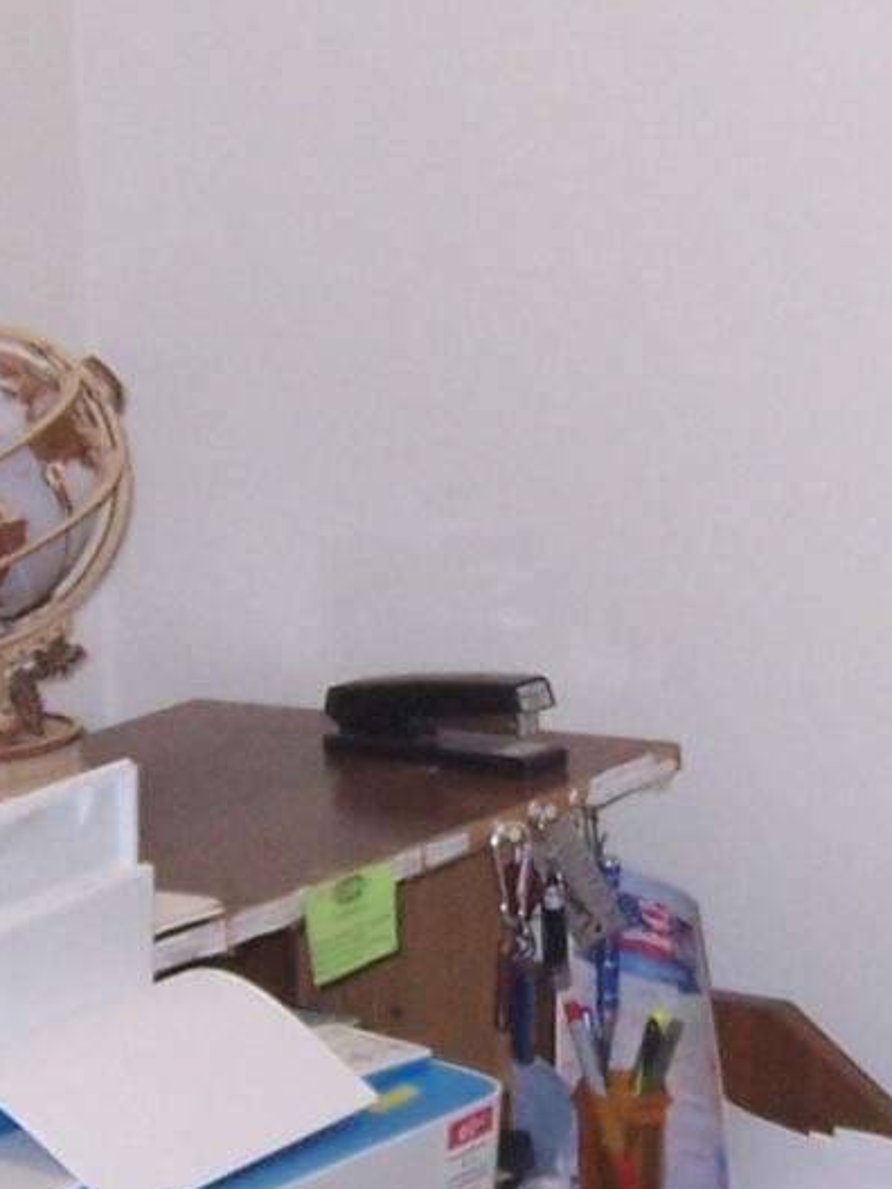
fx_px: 4295
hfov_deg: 11.9
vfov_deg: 15.7
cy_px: 788
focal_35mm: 125
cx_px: 493
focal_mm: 5.5
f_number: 2.8
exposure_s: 1/60
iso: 140
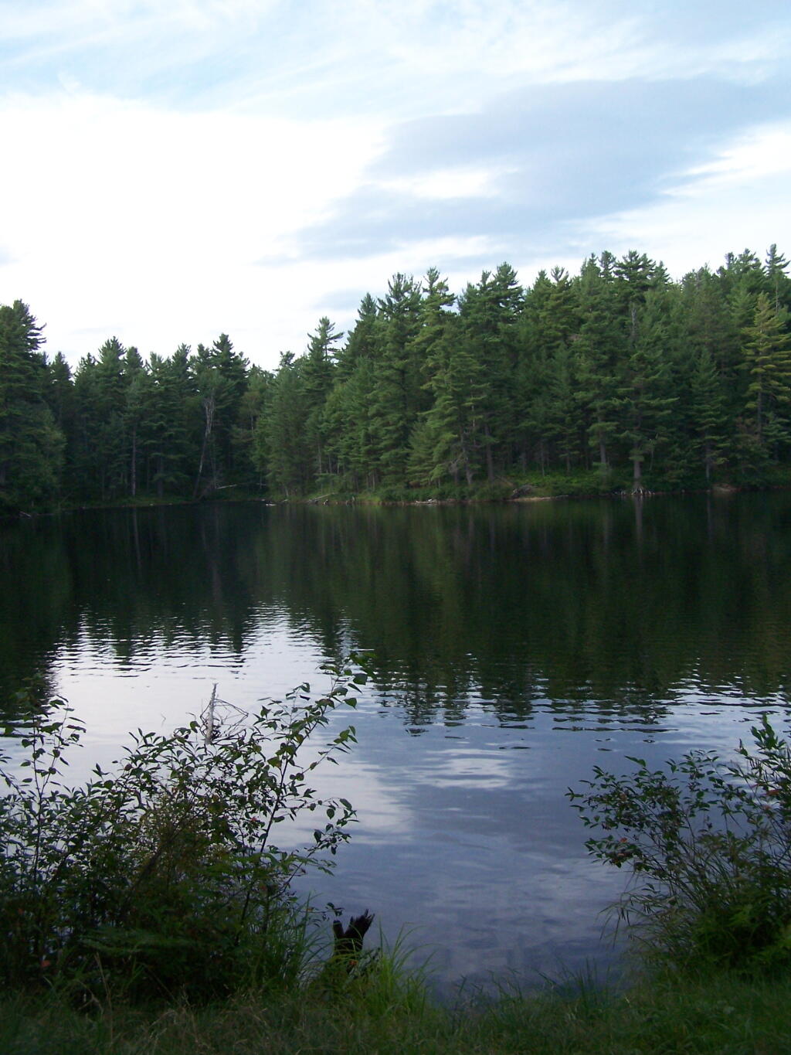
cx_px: 396
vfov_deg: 49.0
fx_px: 1158
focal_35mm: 38
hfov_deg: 37.7
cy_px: 528
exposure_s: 1/800
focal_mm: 6.3
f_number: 2.8
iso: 200
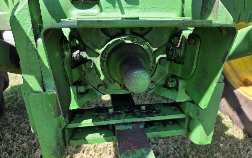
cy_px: 86
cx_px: 125
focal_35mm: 25
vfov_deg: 49.2
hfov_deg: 72.6
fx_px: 172
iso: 32
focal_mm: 6.3
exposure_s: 1/359
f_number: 1.7
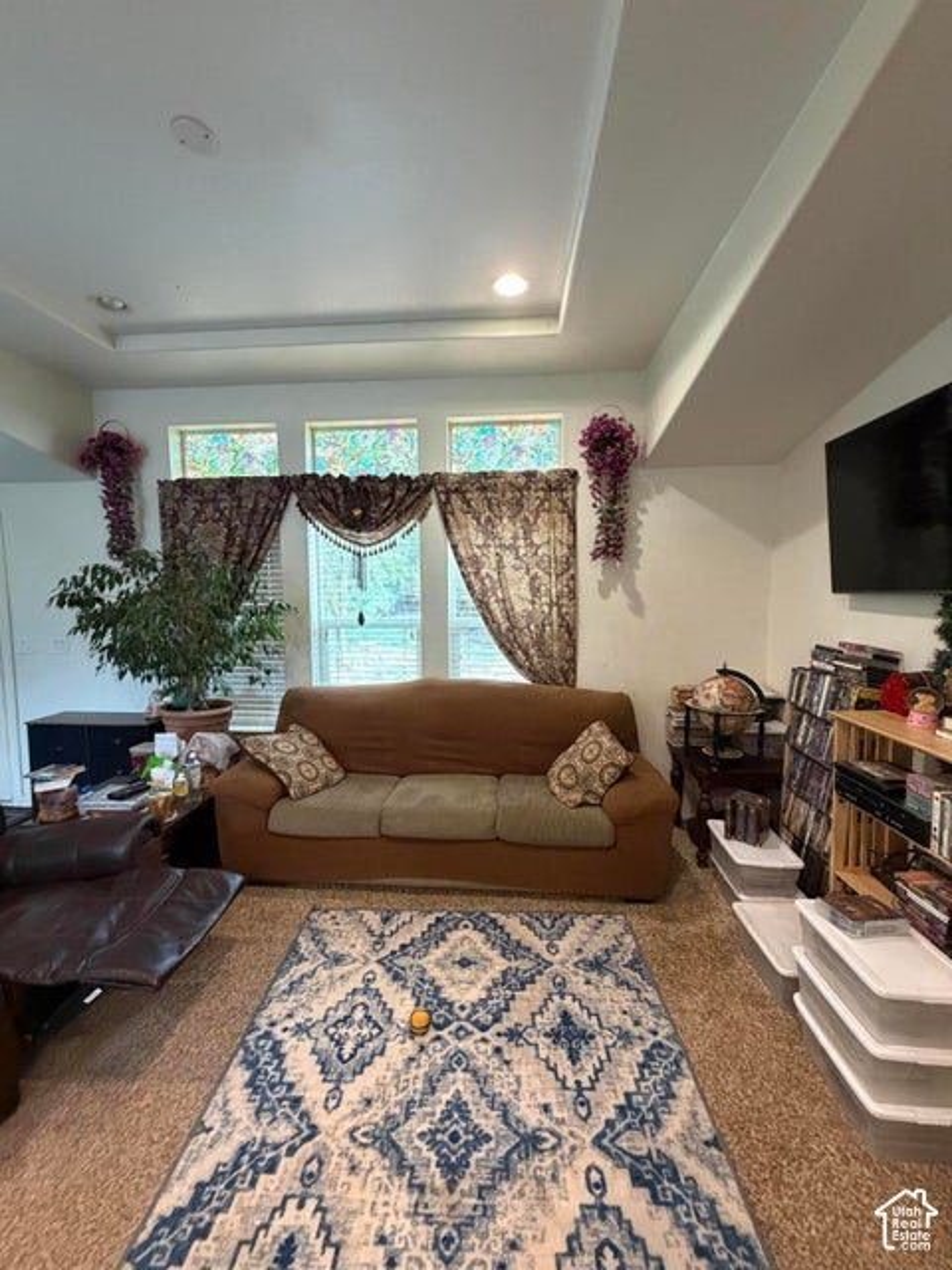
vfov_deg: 102.1
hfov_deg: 85.7
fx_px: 513
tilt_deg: -5.0
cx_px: 476
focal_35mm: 14
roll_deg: +1.4
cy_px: 635
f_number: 2.2
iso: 640
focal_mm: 2.22
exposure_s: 1/60
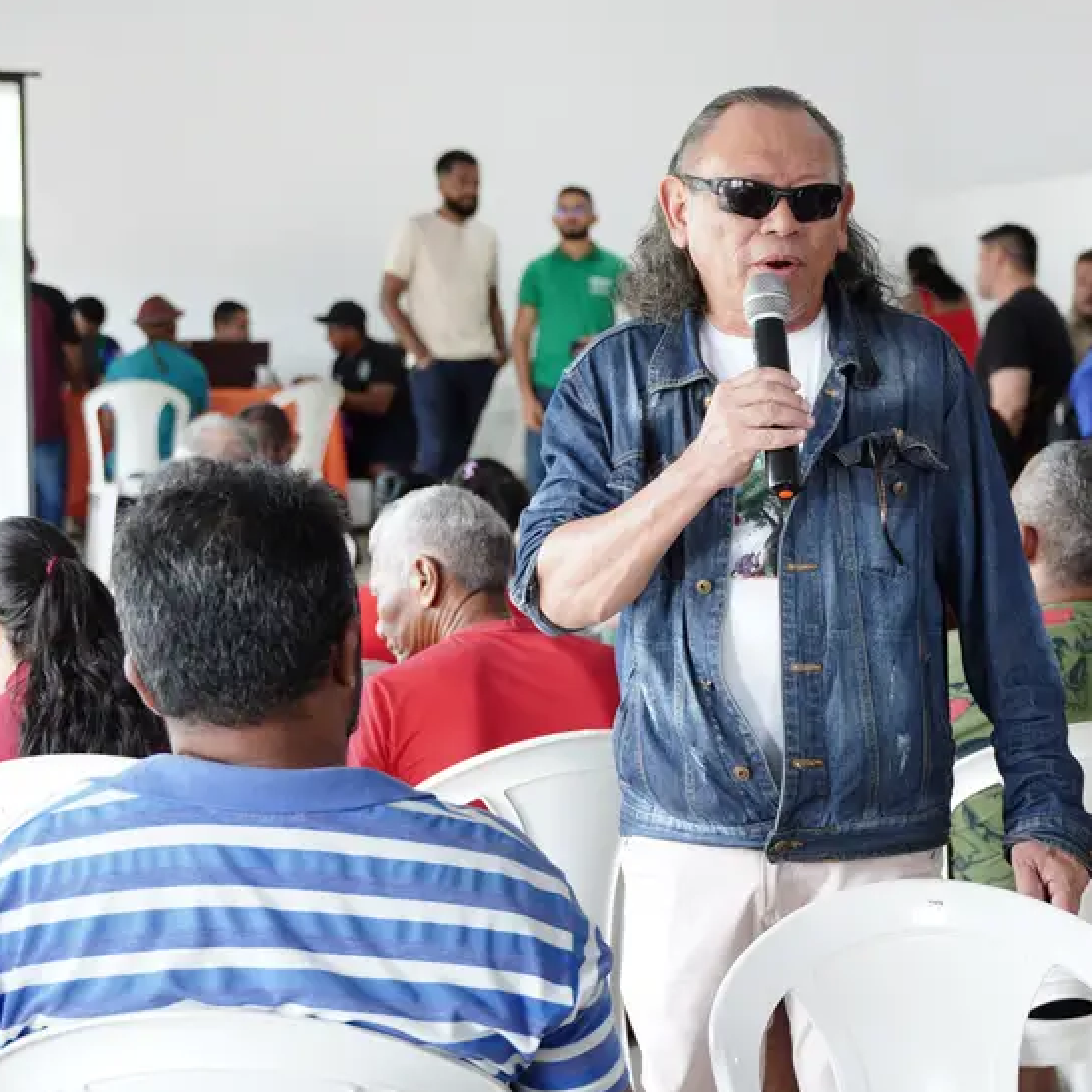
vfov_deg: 25.4
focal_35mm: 68
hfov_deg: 25.1
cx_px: 787
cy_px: 528
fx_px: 2427
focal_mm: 34.4
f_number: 2.8
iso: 1250
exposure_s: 1/200
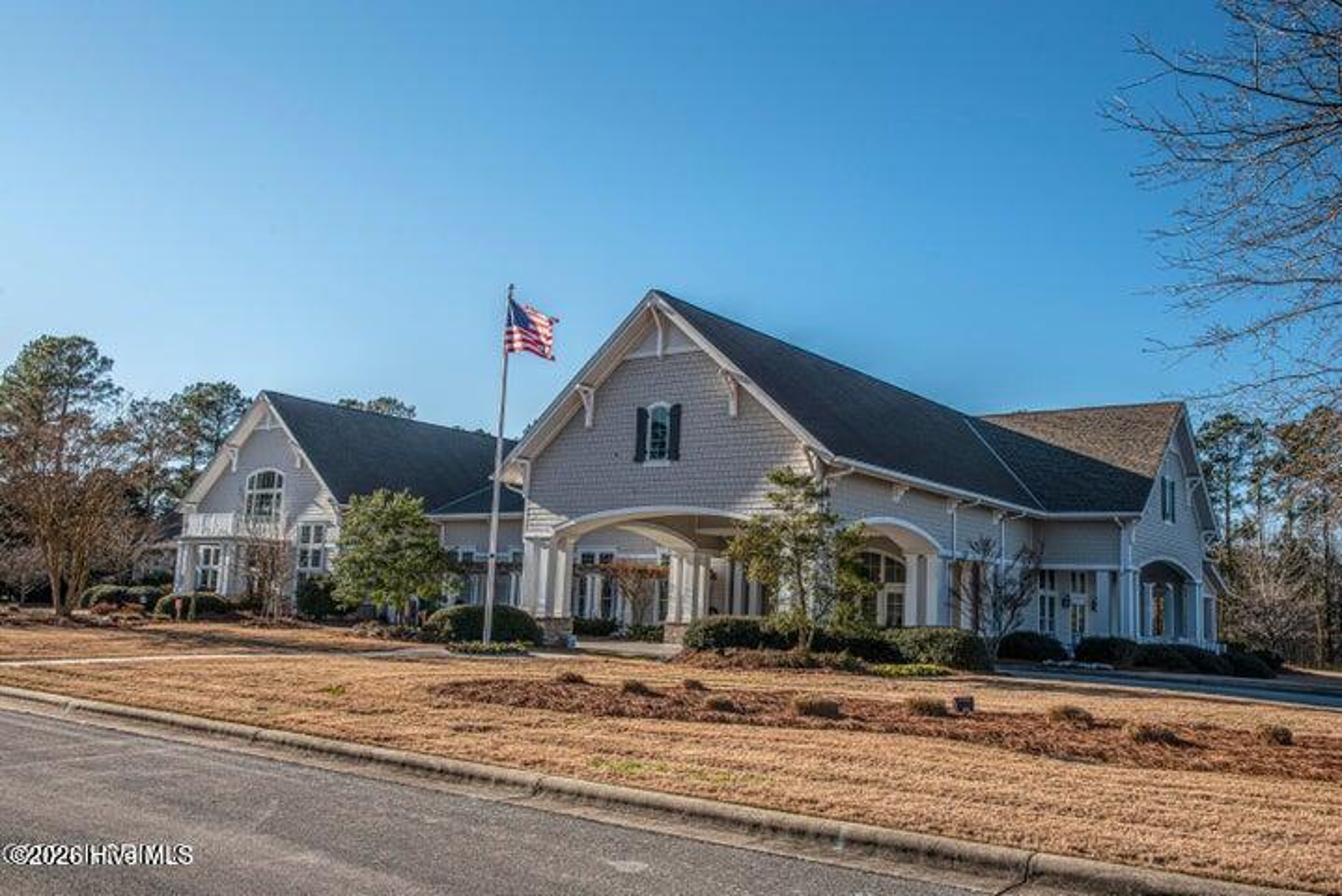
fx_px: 1156
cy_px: 448
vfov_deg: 42.4
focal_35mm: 31
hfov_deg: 60.3
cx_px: 671
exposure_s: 1/250
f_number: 10
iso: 100
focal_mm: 31
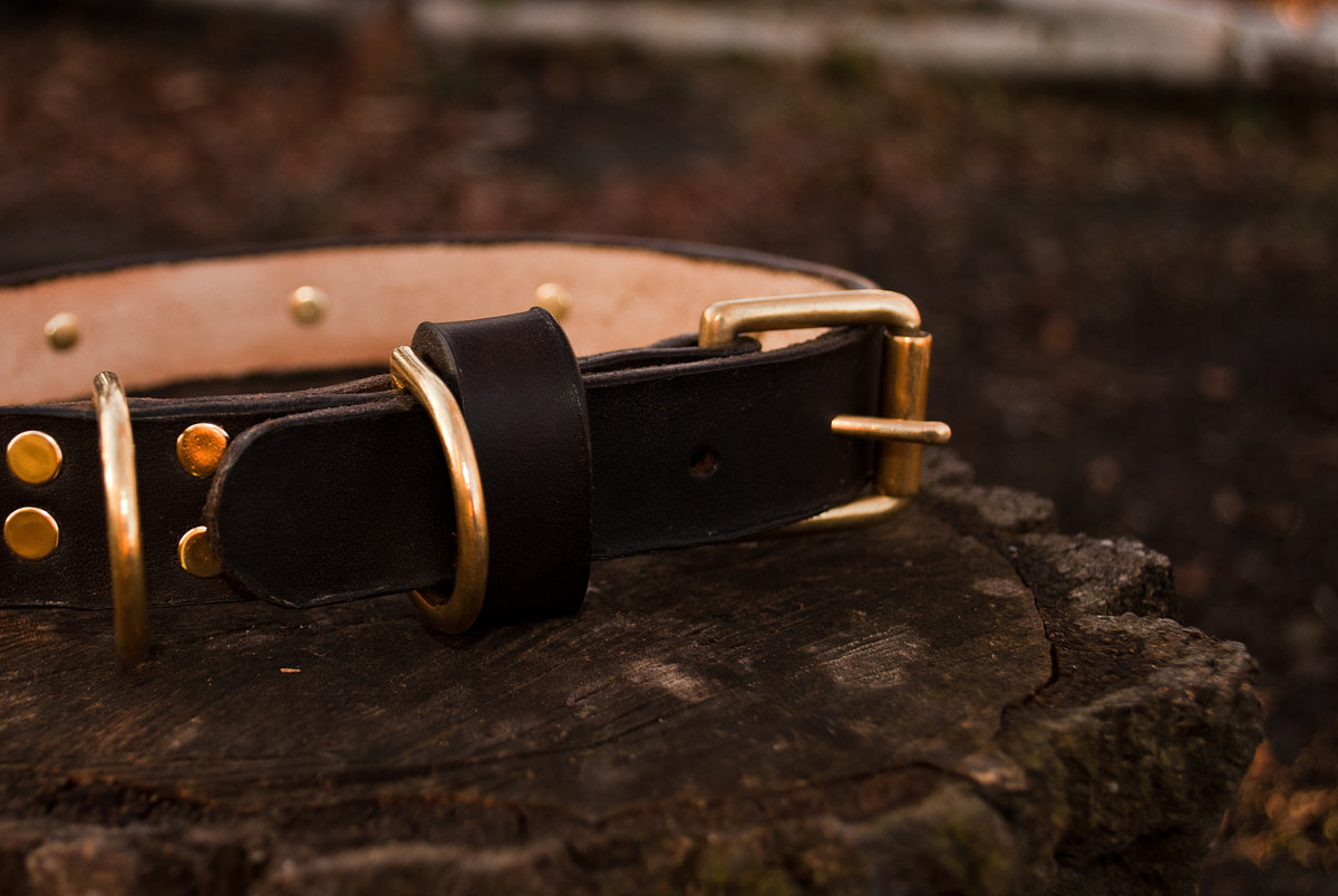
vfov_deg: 26.1
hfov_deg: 37.9
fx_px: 1935
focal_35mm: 52
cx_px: 507
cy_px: 446
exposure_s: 1/50
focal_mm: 26
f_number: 4.2
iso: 100
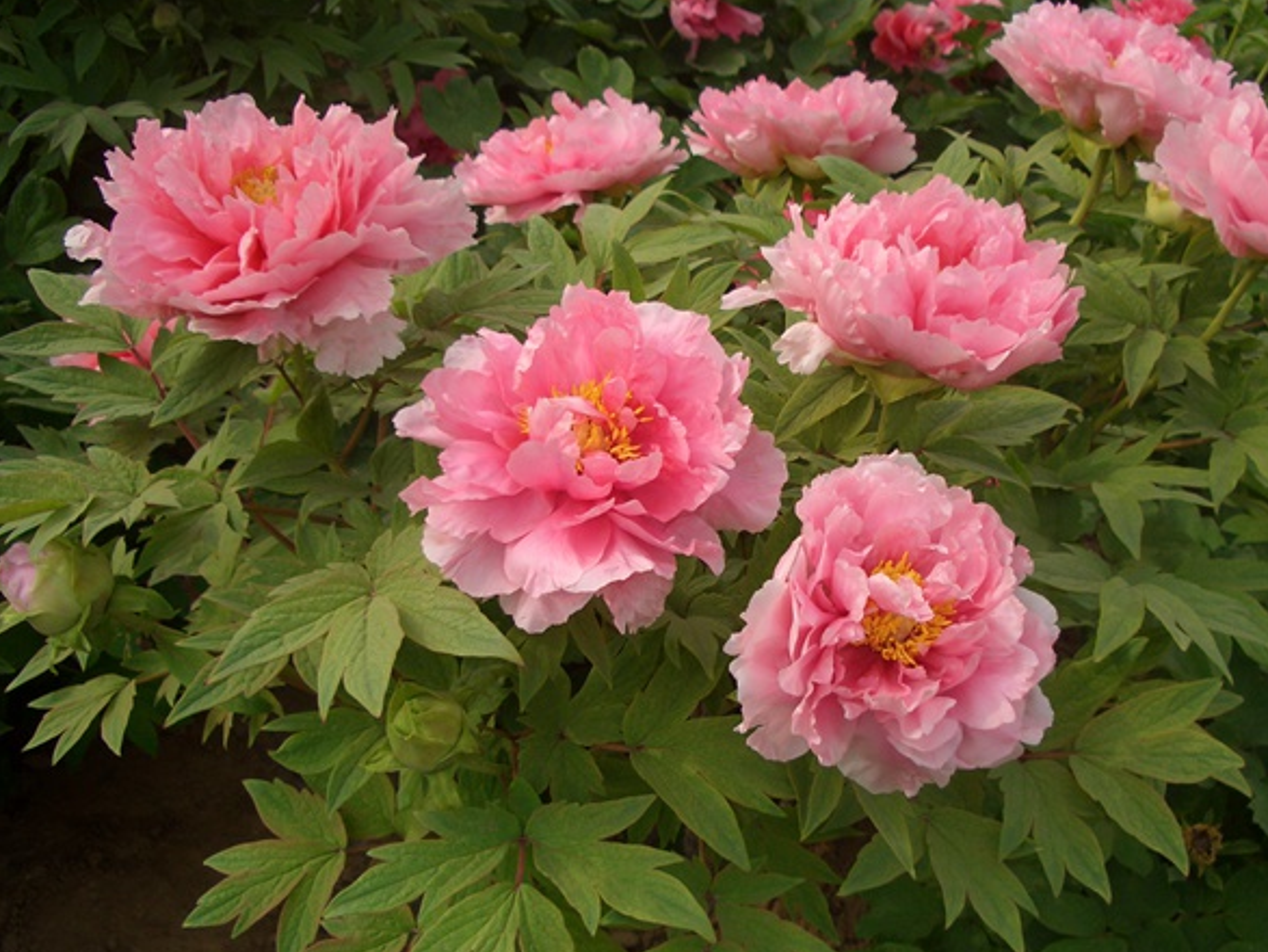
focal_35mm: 43
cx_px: 705
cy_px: 513
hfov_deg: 43.8
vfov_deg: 33.6
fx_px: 1576
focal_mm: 5.8
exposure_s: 1/1000
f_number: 2.6
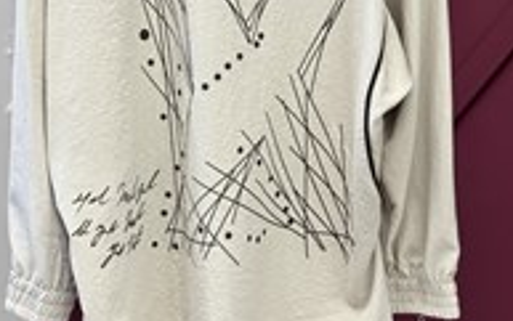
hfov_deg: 19.1
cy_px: 33
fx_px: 1525
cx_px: 207
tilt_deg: -7.5
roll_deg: +0.0
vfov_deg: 12.0
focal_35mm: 109
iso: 50
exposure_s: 1/135
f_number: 1.78
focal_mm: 6.76
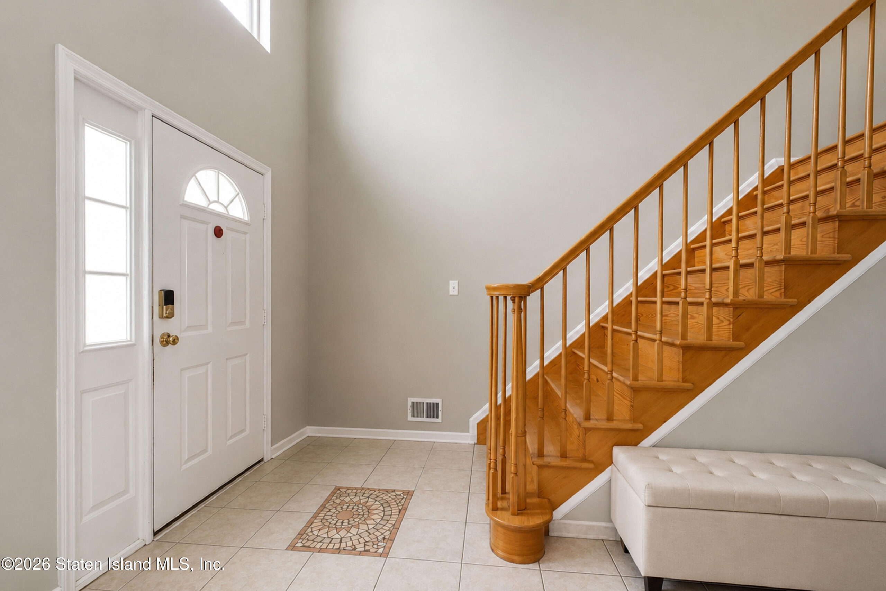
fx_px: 369
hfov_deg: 100.4
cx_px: 443
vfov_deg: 77.3
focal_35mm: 15
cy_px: 296
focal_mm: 10
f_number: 8
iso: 1250
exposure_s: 1/60
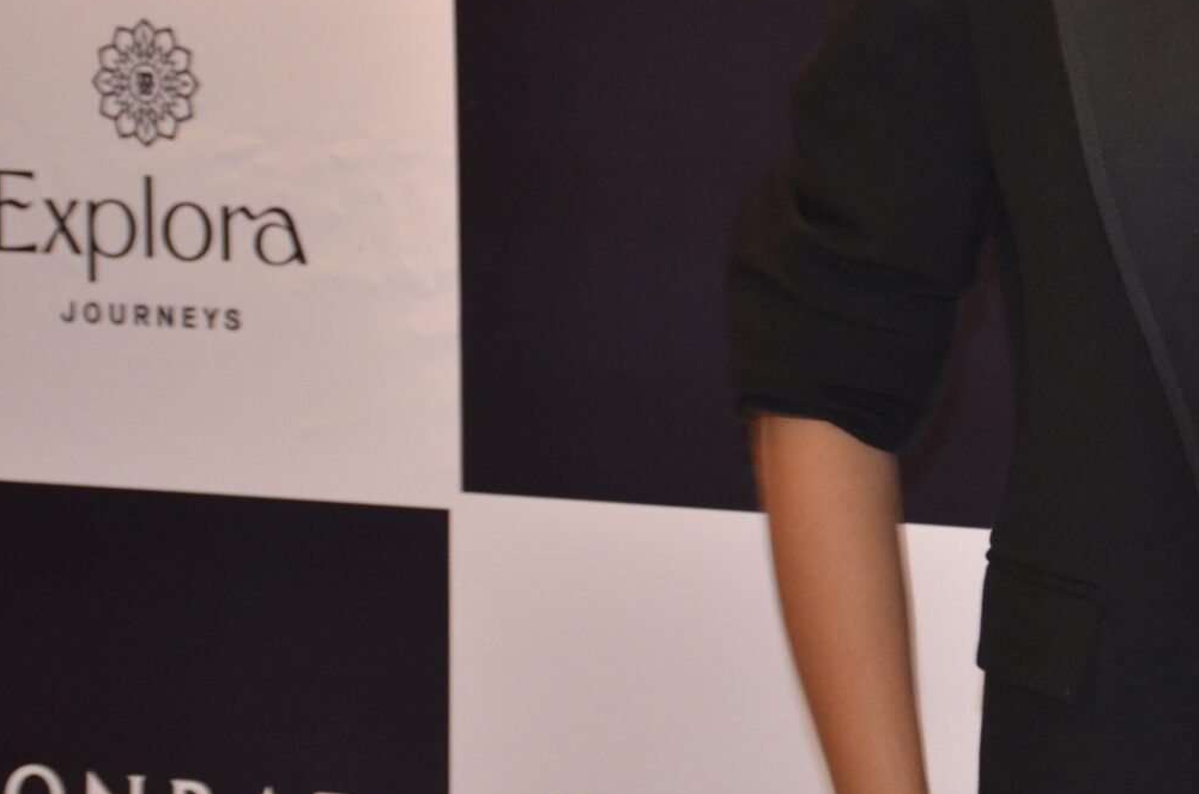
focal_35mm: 134
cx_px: 1431
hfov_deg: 14.8
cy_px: 5
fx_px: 4463
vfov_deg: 10.1
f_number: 4.2
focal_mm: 35
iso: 800
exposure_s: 1/60
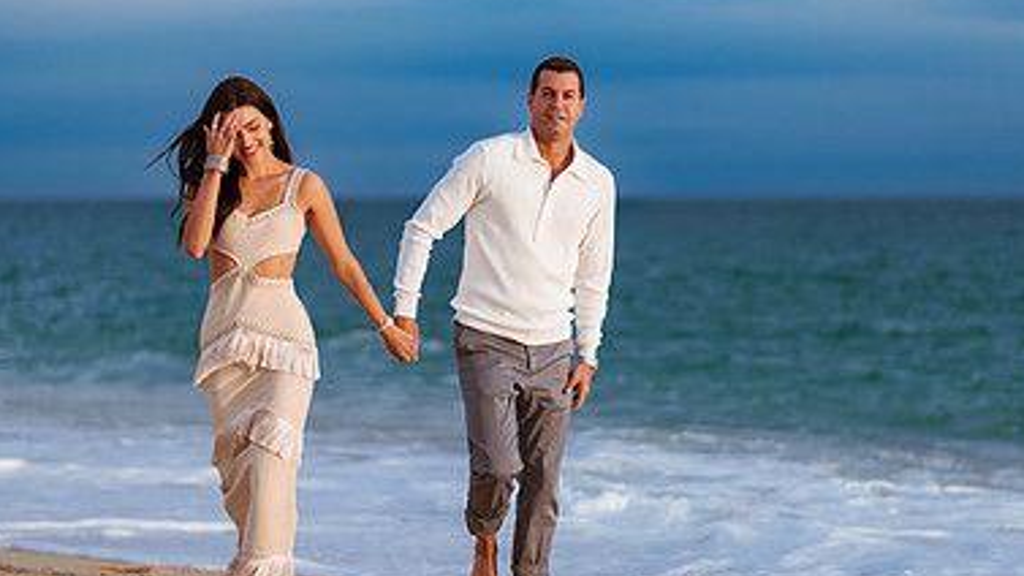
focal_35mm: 96
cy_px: 289
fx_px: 2606
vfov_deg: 12.6
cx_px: 584
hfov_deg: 22.2
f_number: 1.4
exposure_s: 1/6400
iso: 250
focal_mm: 58
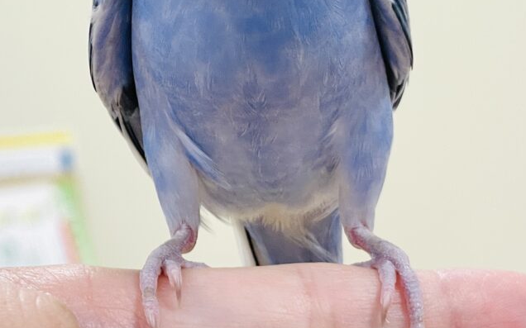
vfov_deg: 12.4
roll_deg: +2.1
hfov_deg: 20.0
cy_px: 7
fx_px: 1490
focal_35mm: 104
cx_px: 205
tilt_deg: +2.6
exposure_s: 1/99
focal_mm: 6
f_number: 2
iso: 64
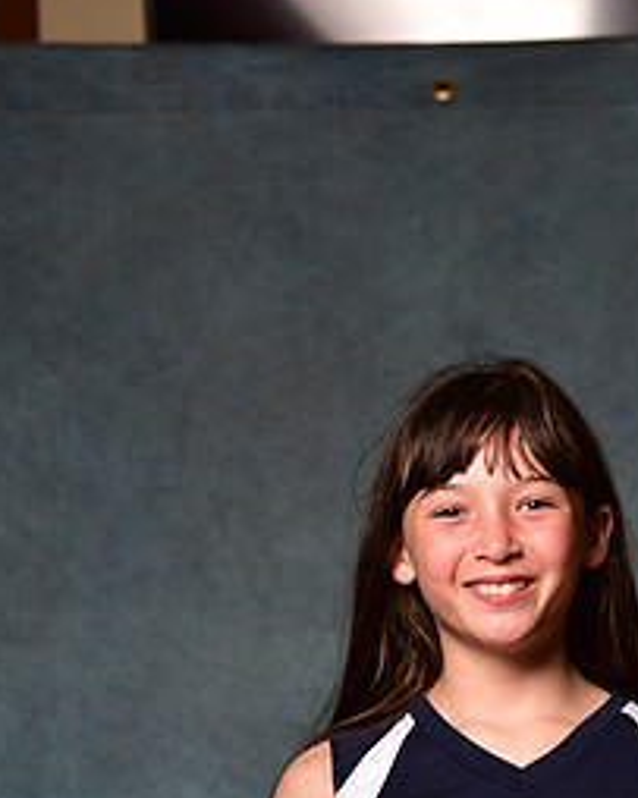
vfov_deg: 12.6
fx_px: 3543
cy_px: 870
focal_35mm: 150
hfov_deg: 10.3
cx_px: 489
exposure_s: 1/200
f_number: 5
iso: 100
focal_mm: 70
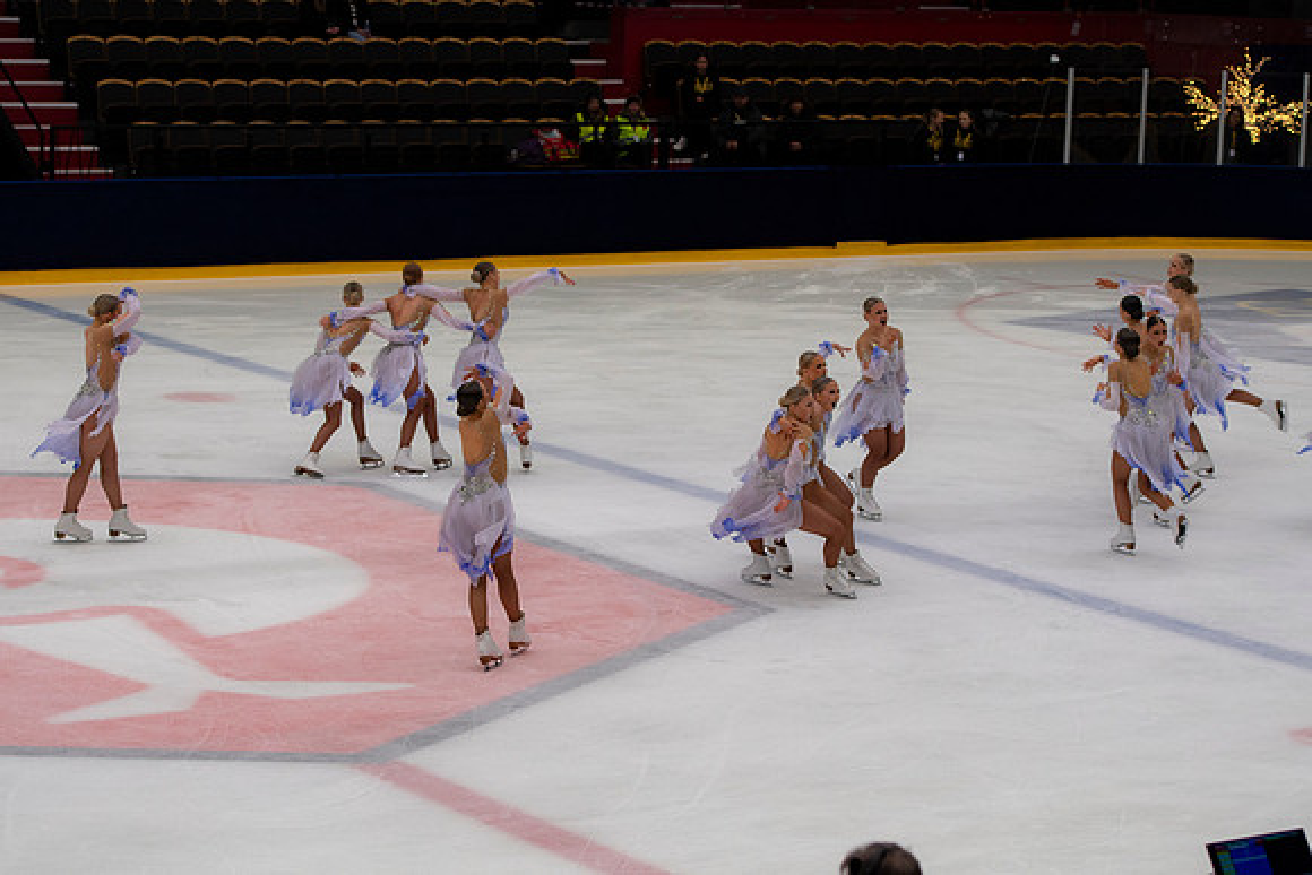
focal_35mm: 105
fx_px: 3827
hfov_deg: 19.5
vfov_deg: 13.0
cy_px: 438
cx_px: 656
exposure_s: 1/400
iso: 450
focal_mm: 70
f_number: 3.5
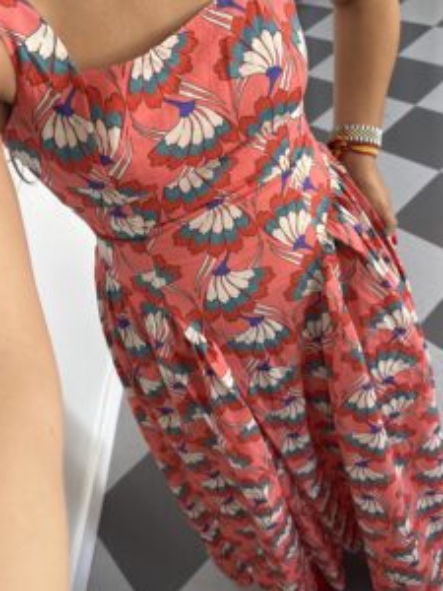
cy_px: 203
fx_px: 546
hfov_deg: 44.1
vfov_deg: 55.8
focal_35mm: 32
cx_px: 238
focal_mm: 6.76
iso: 200
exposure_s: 1/113
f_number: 1.78
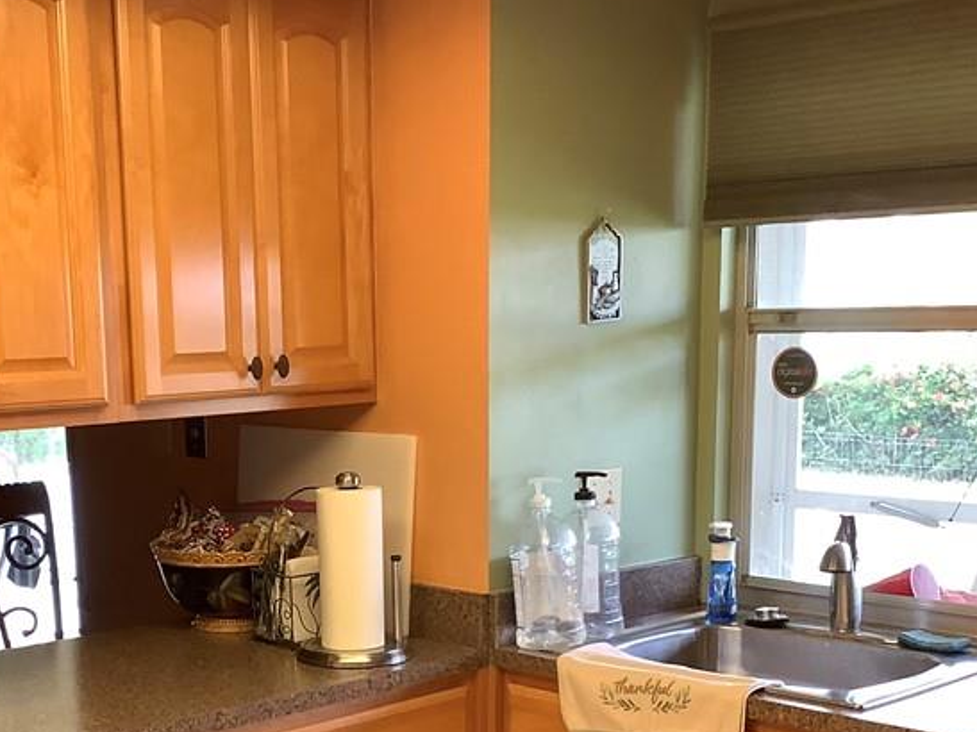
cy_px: 571
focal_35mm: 58
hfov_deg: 32.9
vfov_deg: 24.9
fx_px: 1637
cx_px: 320
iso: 160
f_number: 2.4
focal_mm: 3.3
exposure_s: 1/60
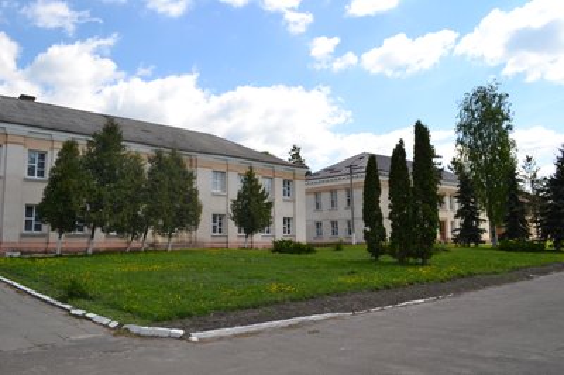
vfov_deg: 47.9
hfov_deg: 67.4
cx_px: 282
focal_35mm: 27
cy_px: 188
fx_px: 423
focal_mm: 18
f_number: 8
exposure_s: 1/200
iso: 100
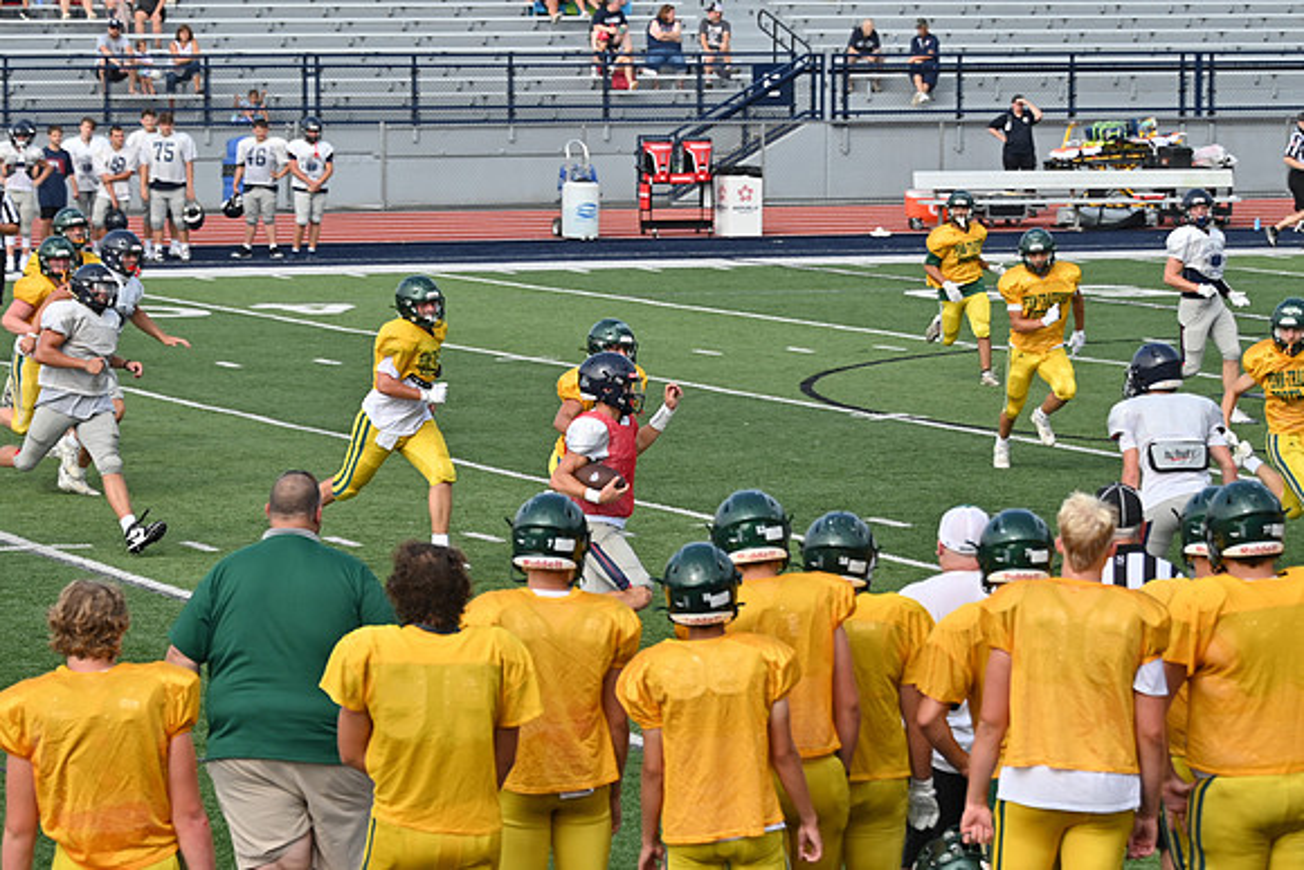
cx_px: 652
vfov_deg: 8.2
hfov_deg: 12.2
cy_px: 435
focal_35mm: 168
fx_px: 6086
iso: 180
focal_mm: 112
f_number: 5.3
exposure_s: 1/800
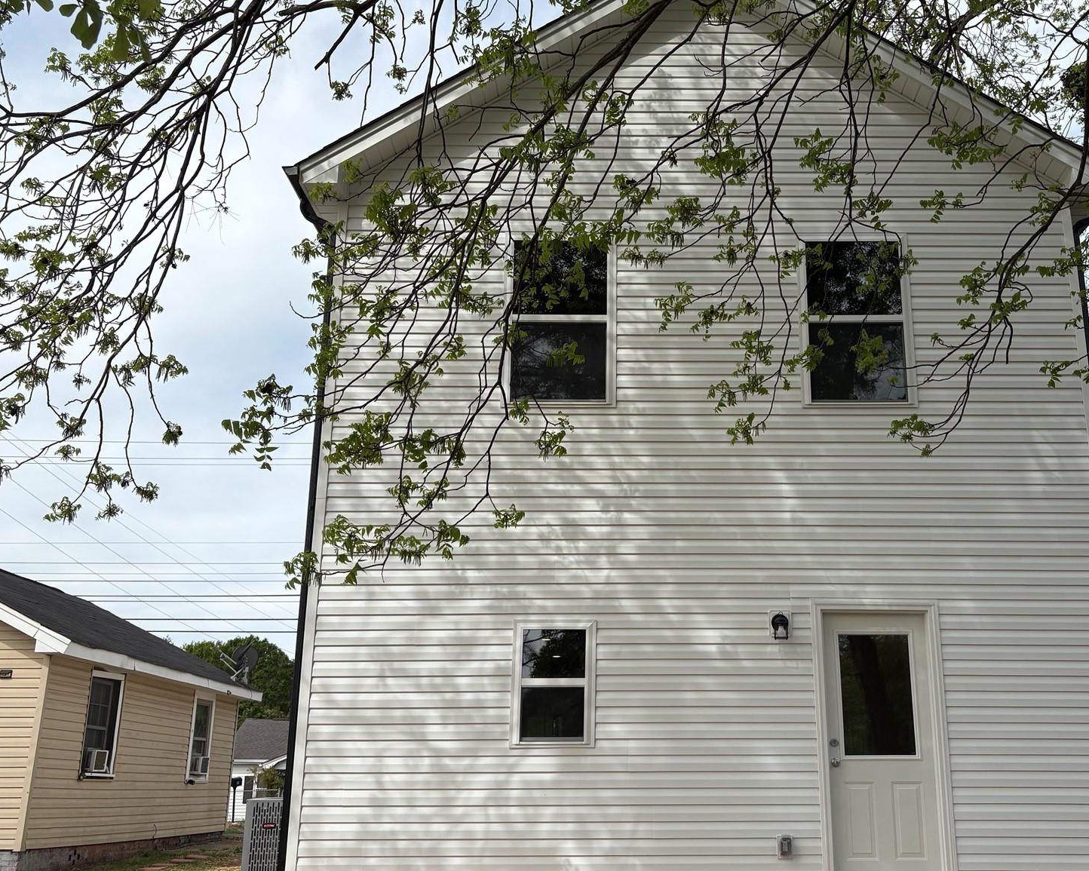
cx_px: 655
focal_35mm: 36
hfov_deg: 50.0
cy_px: 435
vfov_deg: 41.2
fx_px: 1160
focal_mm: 5.96
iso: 50
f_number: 1.6
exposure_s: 1/3831
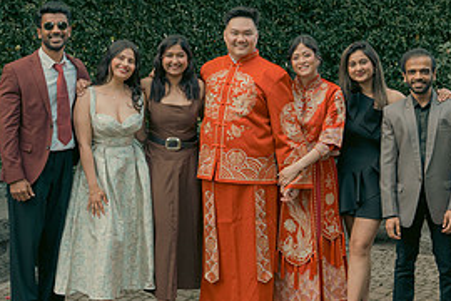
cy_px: 74
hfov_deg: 27.7
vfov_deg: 18.5
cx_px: 236
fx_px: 914
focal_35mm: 73
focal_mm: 34
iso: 500
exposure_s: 1/160
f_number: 5.6
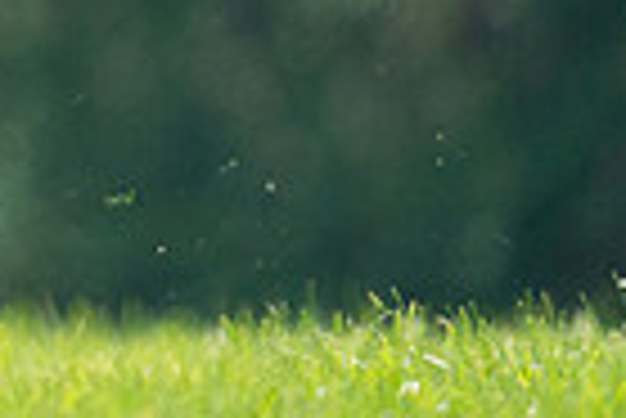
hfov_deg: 0.8
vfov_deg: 0.6
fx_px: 43569
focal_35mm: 2503
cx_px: -671
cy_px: -187
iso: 2500
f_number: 6.3
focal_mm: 600
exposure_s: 1/4000
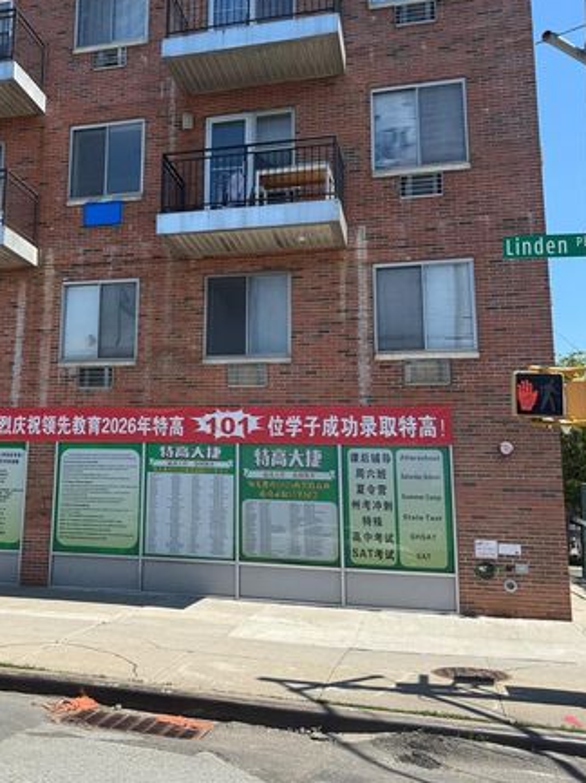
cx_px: 145
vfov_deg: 50.0
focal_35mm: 37
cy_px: 330
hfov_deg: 37.6
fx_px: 836
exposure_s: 1/2959
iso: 80
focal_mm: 6.76
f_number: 1.78
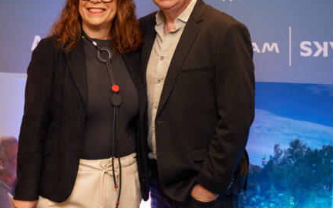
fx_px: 682
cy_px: 59
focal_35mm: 75
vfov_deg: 17.3
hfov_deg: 27.3
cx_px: 123
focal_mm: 53.1
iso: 2000
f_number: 2.8
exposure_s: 1/125
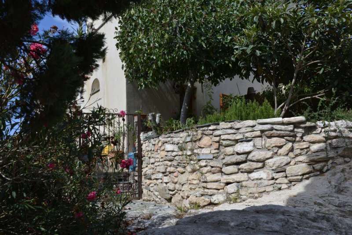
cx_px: 176
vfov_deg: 36.9
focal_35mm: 36
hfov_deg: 53.1
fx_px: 352
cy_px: 118
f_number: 7.1
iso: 125
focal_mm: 36
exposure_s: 1/200
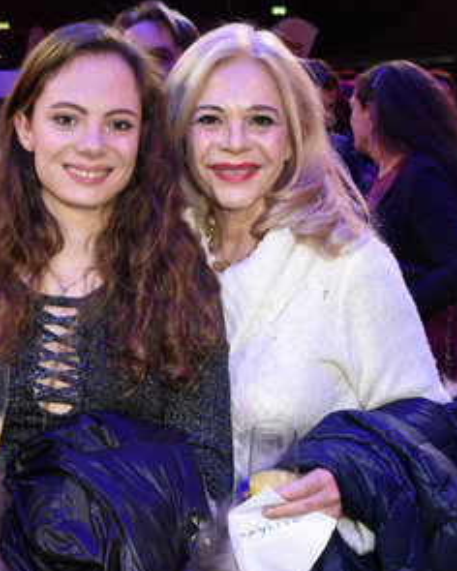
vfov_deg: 33.6
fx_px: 947
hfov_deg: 27.0
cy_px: 286
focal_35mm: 56
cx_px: 171
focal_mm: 26
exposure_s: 1/160
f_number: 6.3
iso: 1600
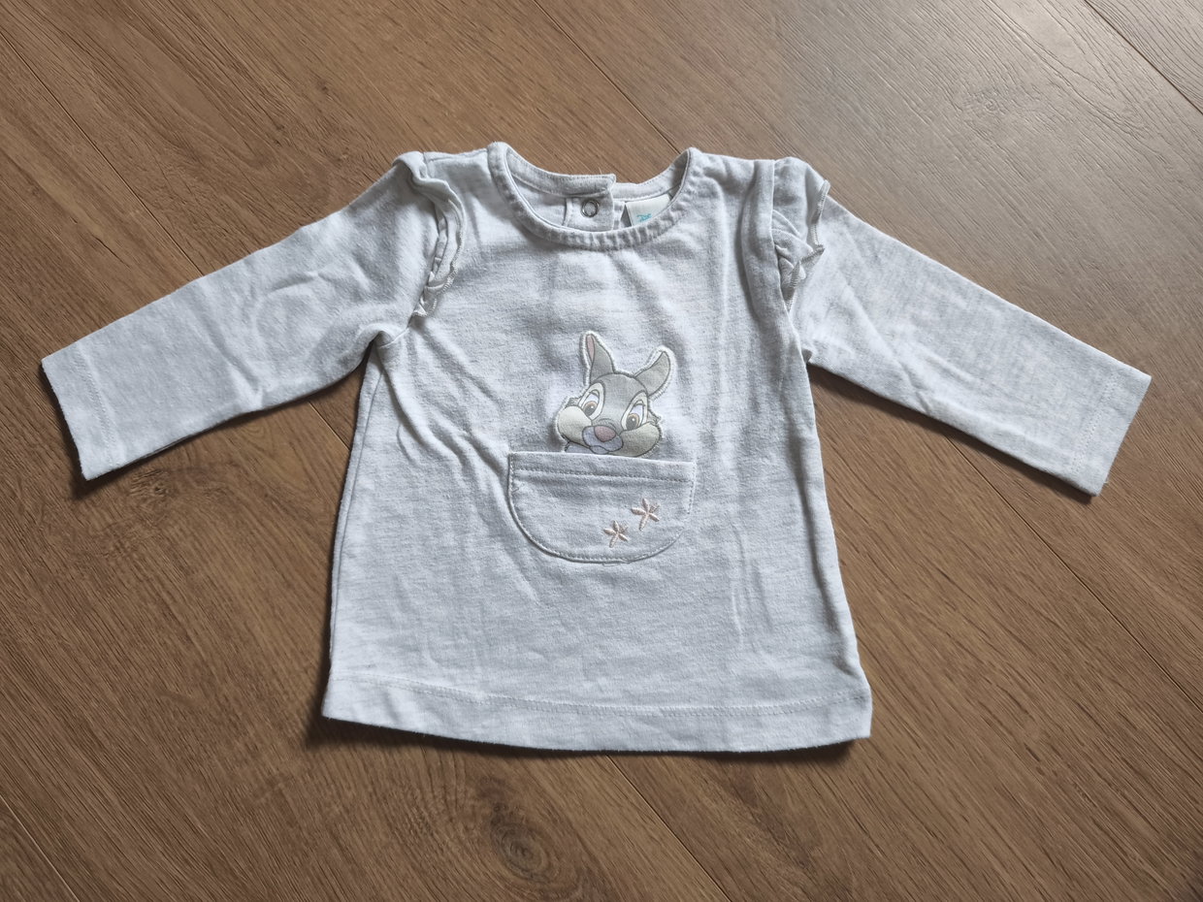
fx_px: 799
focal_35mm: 23
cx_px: 602
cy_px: 451
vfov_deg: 58.9
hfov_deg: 73.9
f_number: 1.6
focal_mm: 6.57
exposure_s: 1/50
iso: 640
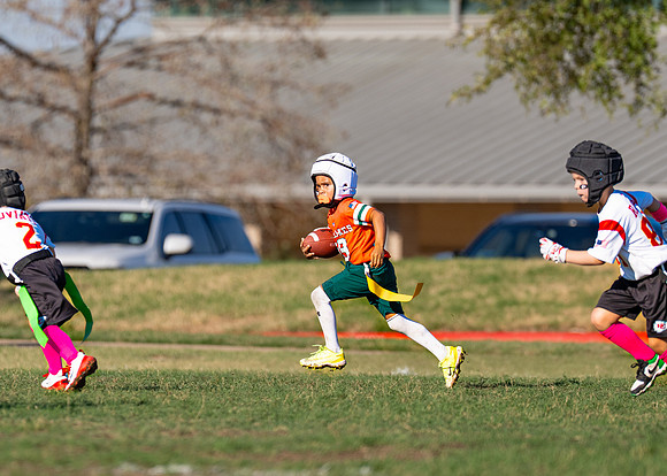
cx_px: 317
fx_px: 8876
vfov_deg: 3.1
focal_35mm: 469
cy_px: 230
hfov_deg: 4.3
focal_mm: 200
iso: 160
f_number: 2.8
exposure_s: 1/4000
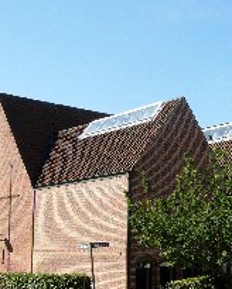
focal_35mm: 73
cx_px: 213
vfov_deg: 26.0
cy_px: 167
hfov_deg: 20.5
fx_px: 627
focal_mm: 7.5
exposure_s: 1/215
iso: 50
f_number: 5.4
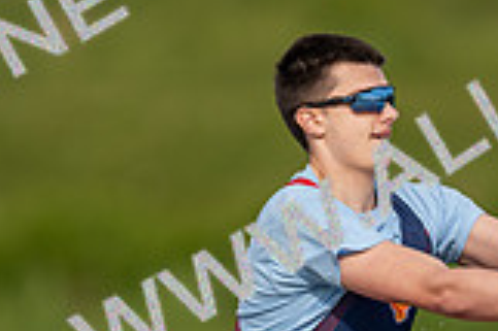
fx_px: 29863
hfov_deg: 1.0
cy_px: 376
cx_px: 452
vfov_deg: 0.6
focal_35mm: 2161
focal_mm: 600
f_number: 4
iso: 360
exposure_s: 1/2500
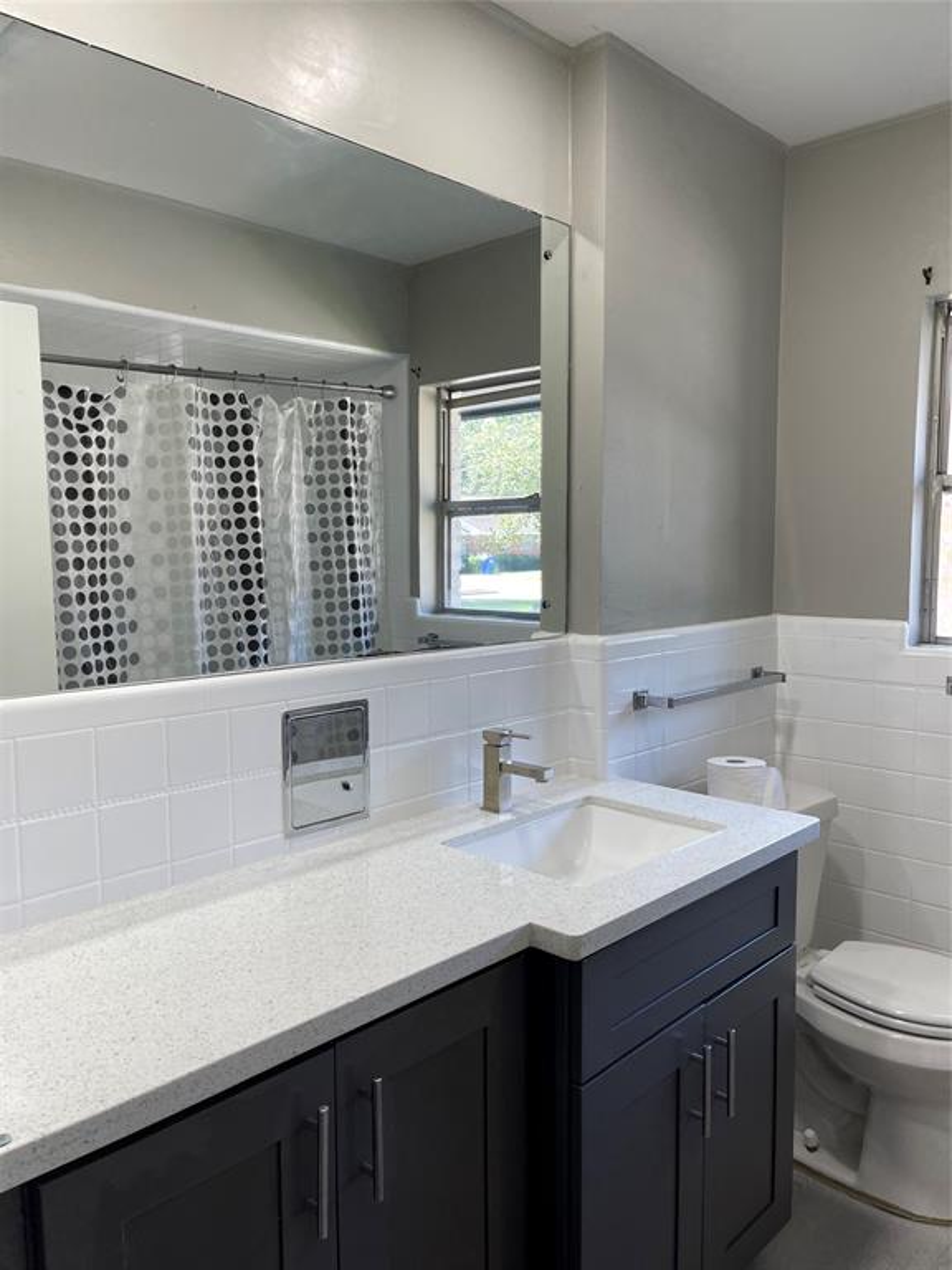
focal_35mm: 26
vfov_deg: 67.3
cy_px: 635
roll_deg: +0.2
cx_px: 476
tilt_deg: -6.6
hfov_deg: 53.1
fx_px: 953
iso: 64
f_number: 1.6
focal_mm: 5.1
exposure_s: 1/120
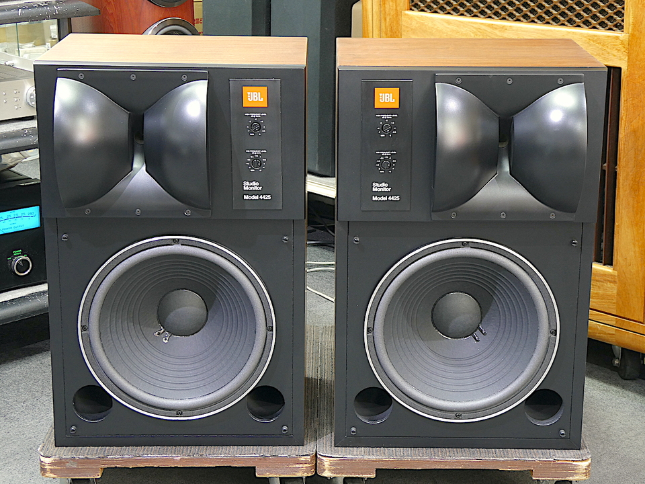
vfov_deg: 22.6
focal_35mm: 65
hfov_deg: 29.8
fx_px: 1211
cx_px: 322
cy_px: 242
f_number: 5
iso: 100
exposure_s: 1.6
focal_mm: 11.7
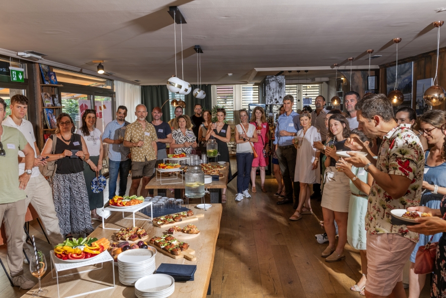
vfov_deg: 42.4
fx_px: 384
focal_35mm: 31
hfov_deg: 60.3
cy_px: 149
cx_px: 223
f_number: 8
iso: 200
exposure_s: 1/20
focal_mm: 31
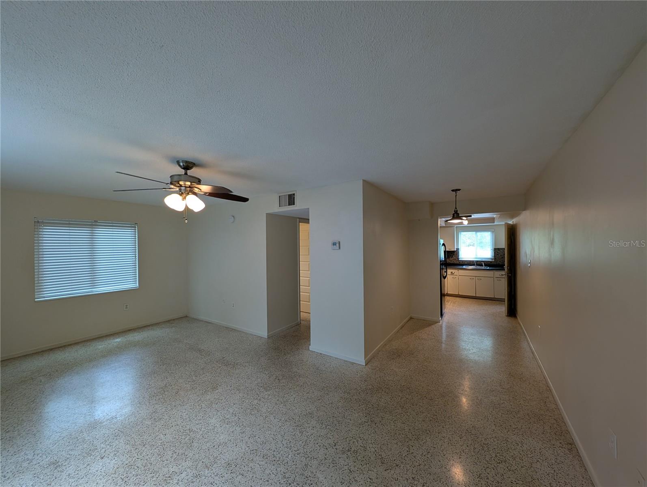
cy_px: 244
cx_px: 324
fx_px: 225
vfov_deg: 94.6
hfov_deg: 110.5
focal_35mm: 12
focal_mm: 2.23
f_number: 1.95
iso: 183
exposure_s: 1/120
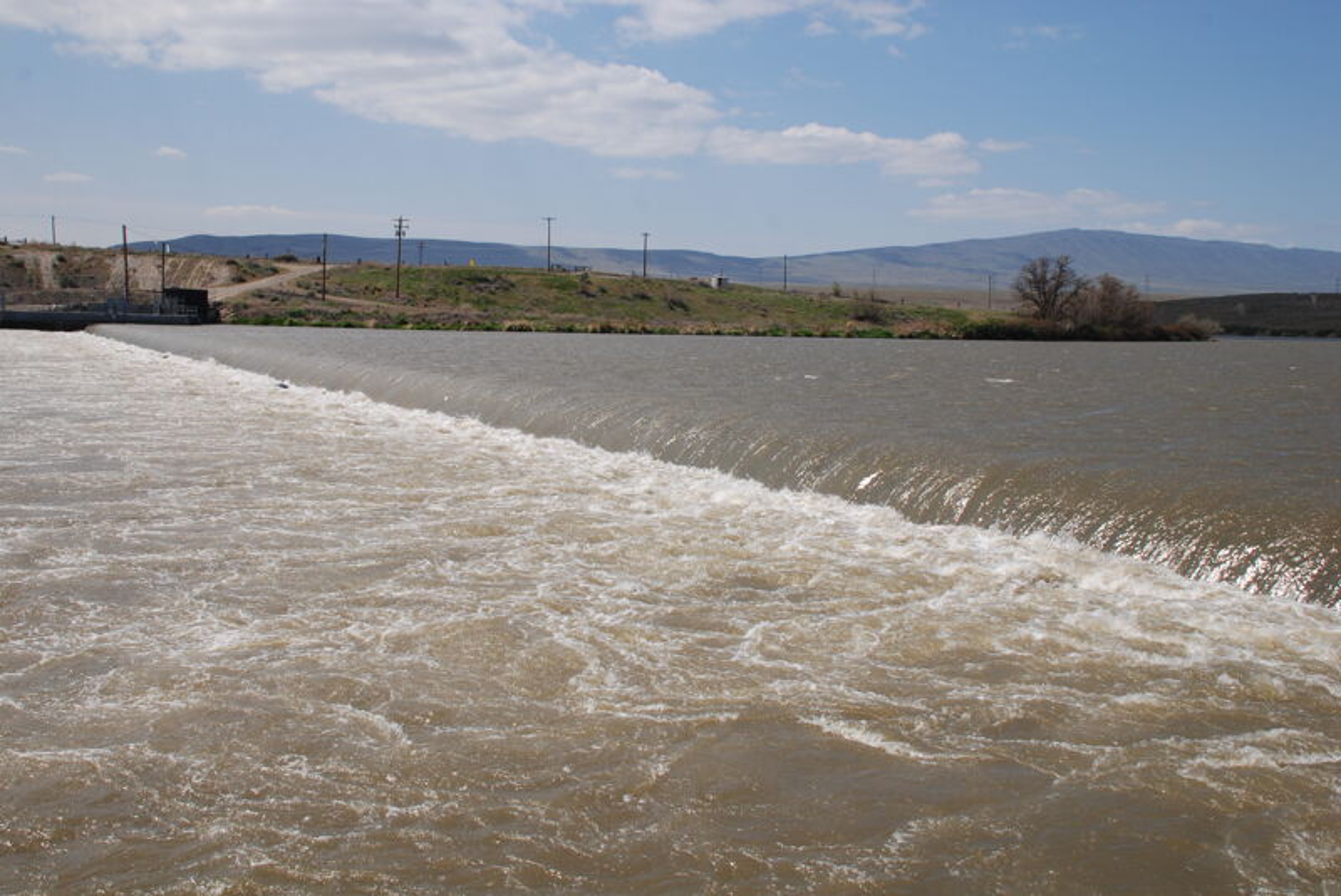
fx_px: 1342
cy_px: 448
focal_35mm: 36
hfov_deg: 53.1
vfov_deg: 36.9
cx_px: 670
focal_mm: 24
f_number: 9
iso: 160
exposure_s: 1/400
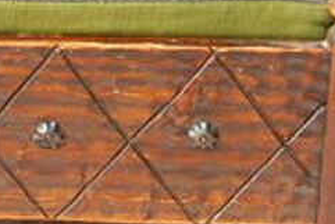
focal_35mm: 137
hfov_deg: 14.8
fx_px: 1276
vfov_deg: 9.7
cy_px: -109
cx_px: 44
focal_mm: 22
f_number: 6.3
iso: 100
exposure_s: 1/125
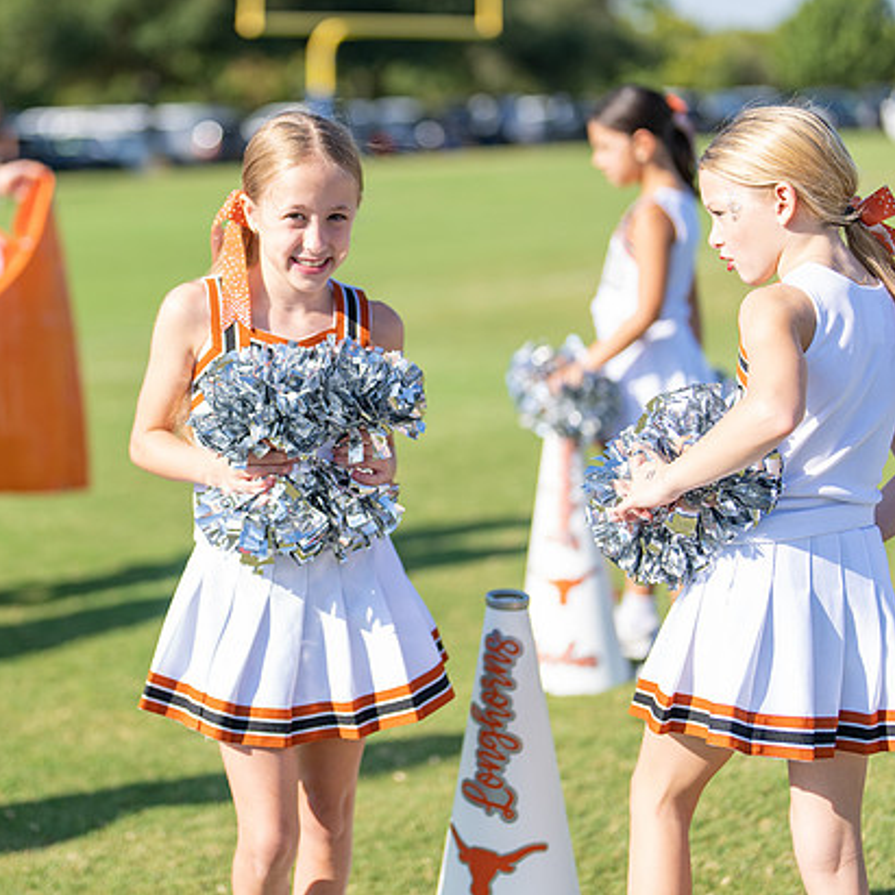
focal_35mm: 72
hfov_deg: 23.9
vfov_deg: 24.0
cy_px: 391
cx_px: 304
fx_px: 2106
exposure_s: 1/4000
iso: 100
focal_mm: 50
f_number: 1.2
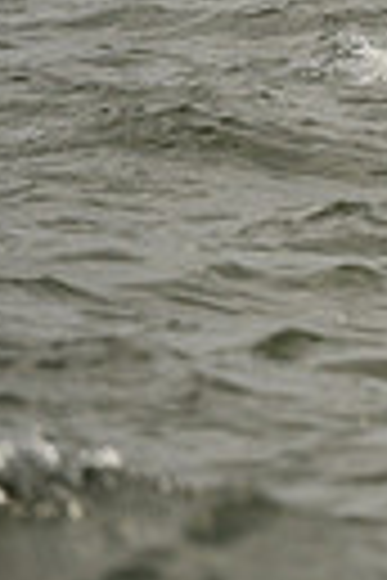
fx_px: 26169
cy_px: -268
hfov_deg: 0.8
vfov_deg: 1.3
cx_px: 1269
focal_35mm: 1623
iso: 320
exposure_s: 1/1600
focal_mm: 360
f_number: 8
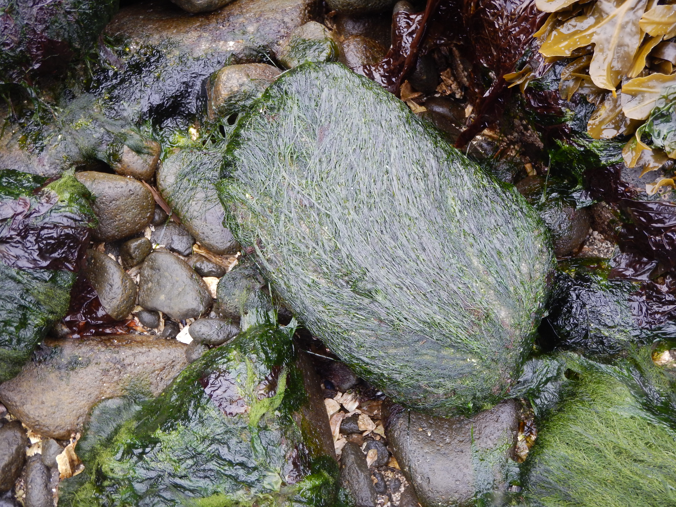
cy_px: 254
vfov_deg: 32.9
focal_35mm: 44
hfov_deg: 42.9
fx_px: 859
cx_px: 338
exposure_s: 1/40
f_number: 4.3
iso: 125
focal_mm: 7.8
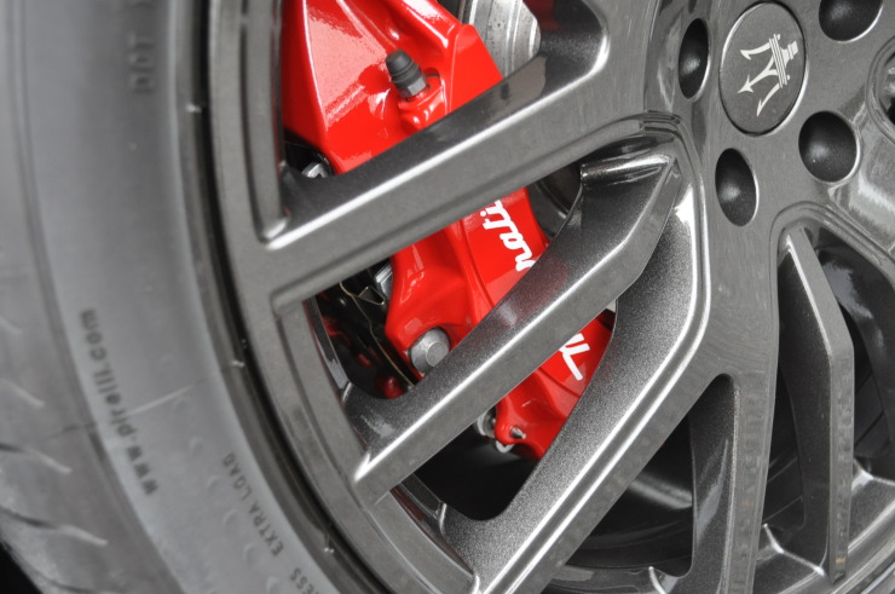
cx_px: 448
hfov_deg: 43.7
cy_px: 297
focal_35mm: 45
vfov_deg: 29.8
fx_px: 1117
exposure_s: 1/50
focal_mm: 30
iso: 800
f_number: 4.5
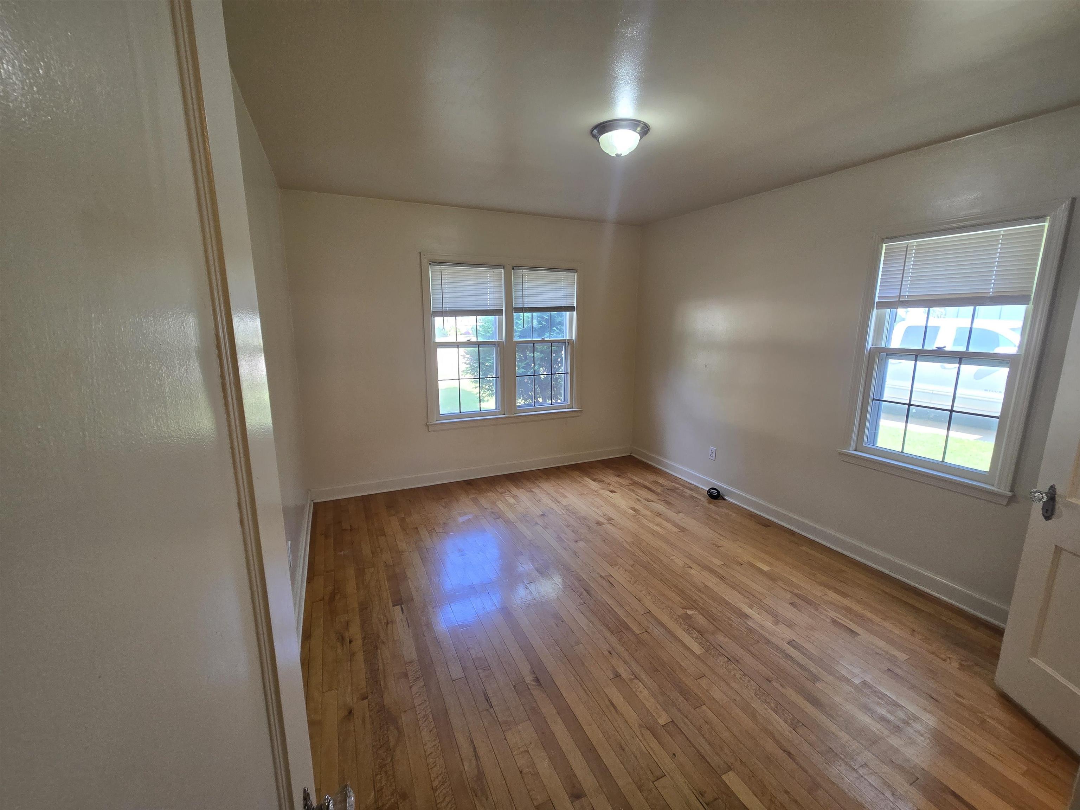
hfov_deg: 106.2
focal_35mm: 13
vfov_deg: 89.9
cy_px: 405
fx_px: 406
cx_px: 540
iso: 125
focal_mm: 2.2
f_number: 2.2
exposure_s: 1/60
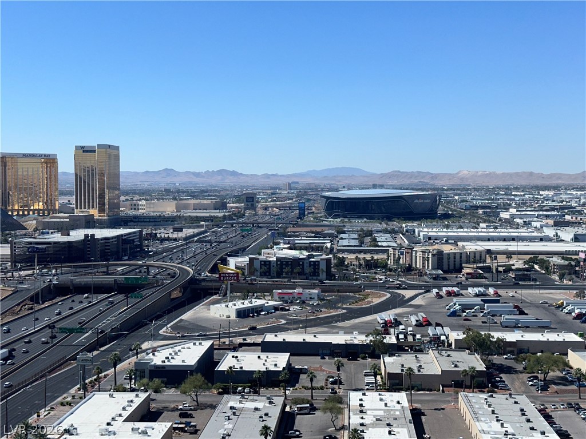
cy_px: 220
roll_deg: -0.6
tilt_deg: -2.5
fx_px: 813
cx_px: 293
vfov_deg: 30.3
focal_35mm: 48
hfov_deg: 39.7
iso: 50
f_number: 1.78
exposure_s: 1/7092
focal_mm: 6.86
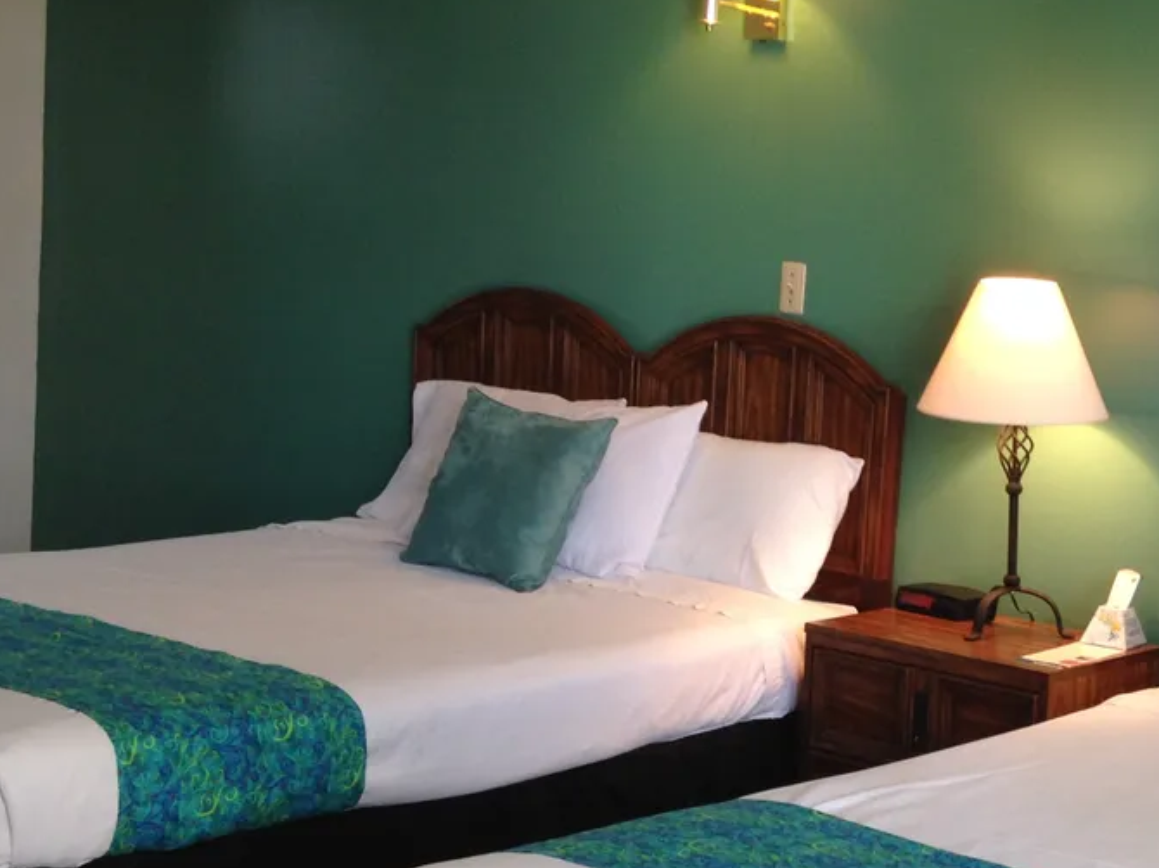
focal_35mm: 69
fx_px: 2309
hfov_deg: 27.2
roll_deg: -5.4
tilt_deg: -6.7
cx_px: 1043
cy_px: 498
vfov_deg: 21.3
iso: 64
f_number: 2.4
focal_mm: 4.12
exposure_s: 1/20
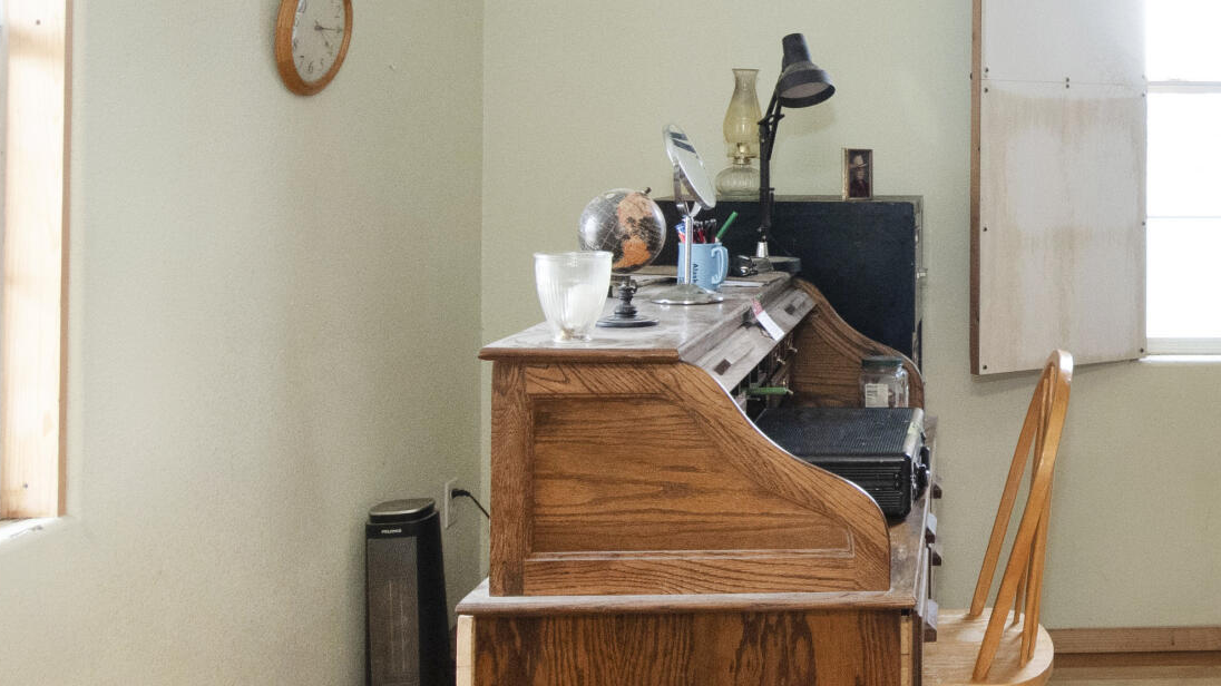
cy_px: 141
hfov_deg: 43.8
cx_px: 1066
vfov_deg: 27.2
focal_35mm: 43
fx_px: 1392
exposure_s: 1/60
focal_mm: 10
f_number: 7.1
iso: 1250
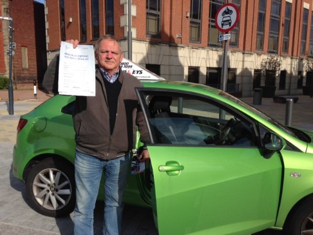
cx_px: 156
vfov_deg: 42.9
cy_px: 118
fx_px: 298
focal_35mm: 33
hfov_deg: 55.4
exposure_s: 1/1642
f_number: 2.4
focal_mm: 4.12
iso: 50
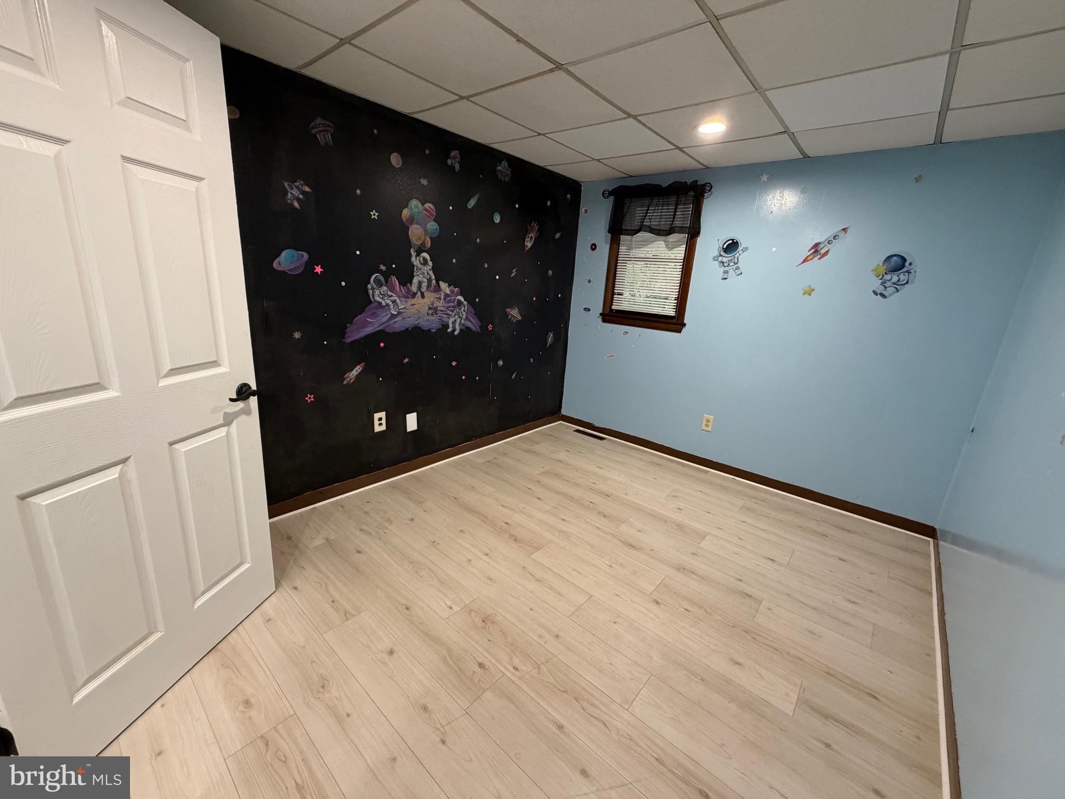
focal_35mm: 14
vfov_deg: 85.7
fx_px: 431
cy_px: 400
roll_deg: -3.9
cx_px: 532
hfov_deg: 102.1
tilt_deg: -16.0
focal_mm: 2.22
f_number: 2.2
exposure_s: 1/60
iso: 320
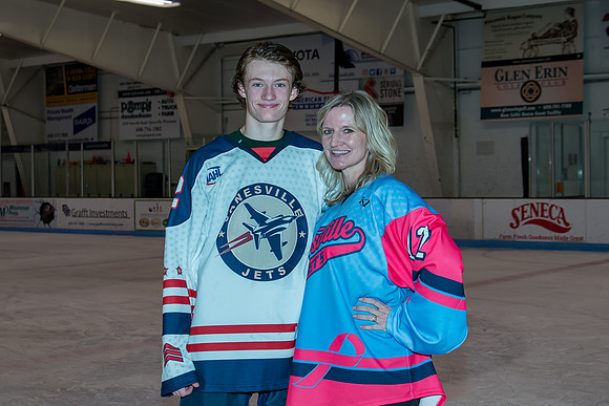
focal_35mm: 62
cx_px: 298
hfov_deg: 32.3
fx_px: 1052
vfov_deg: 21.9
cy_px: 199
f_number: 4.5
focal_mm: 35
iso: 200
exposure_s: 1/200
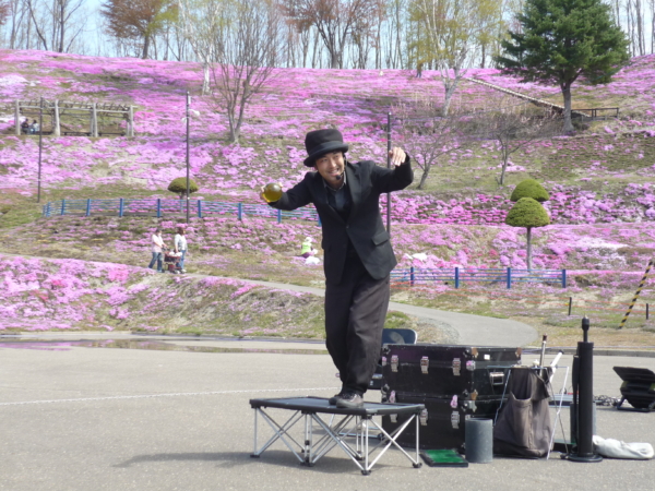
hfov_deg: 34.9
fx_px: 1041
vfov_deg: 26.6
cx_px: 328
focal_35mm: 55
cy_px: 246
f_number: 3.4
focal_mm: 9.1
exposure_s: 1/320
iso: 100
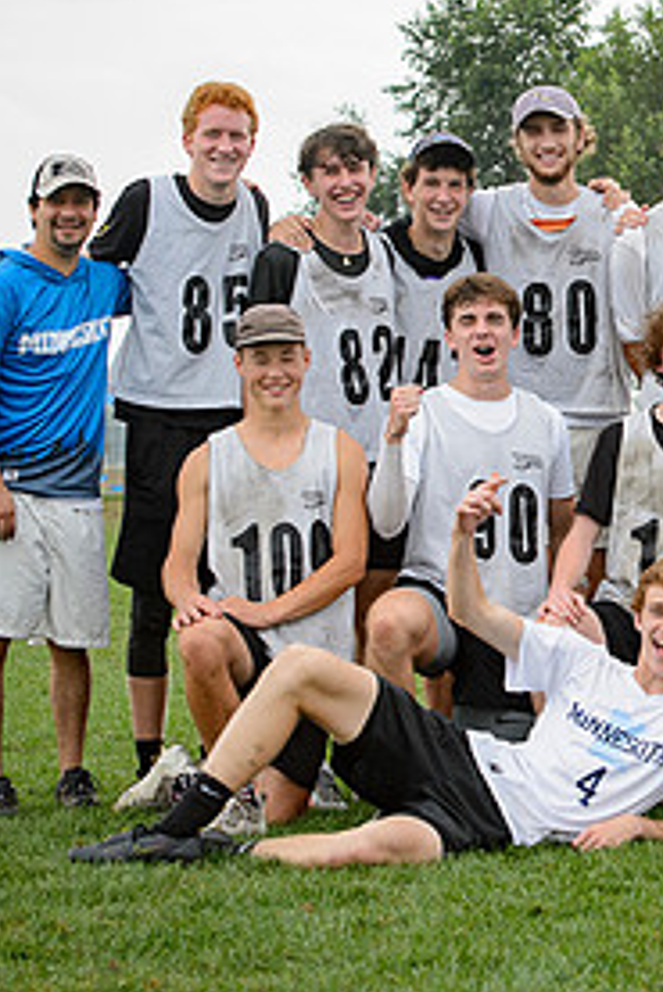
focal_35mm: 152
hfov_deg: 8.9
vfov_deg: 13.5
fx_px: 4193
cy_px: 371
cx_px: 790
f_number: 5.6
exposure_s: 1/640
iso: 1250
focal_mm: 70
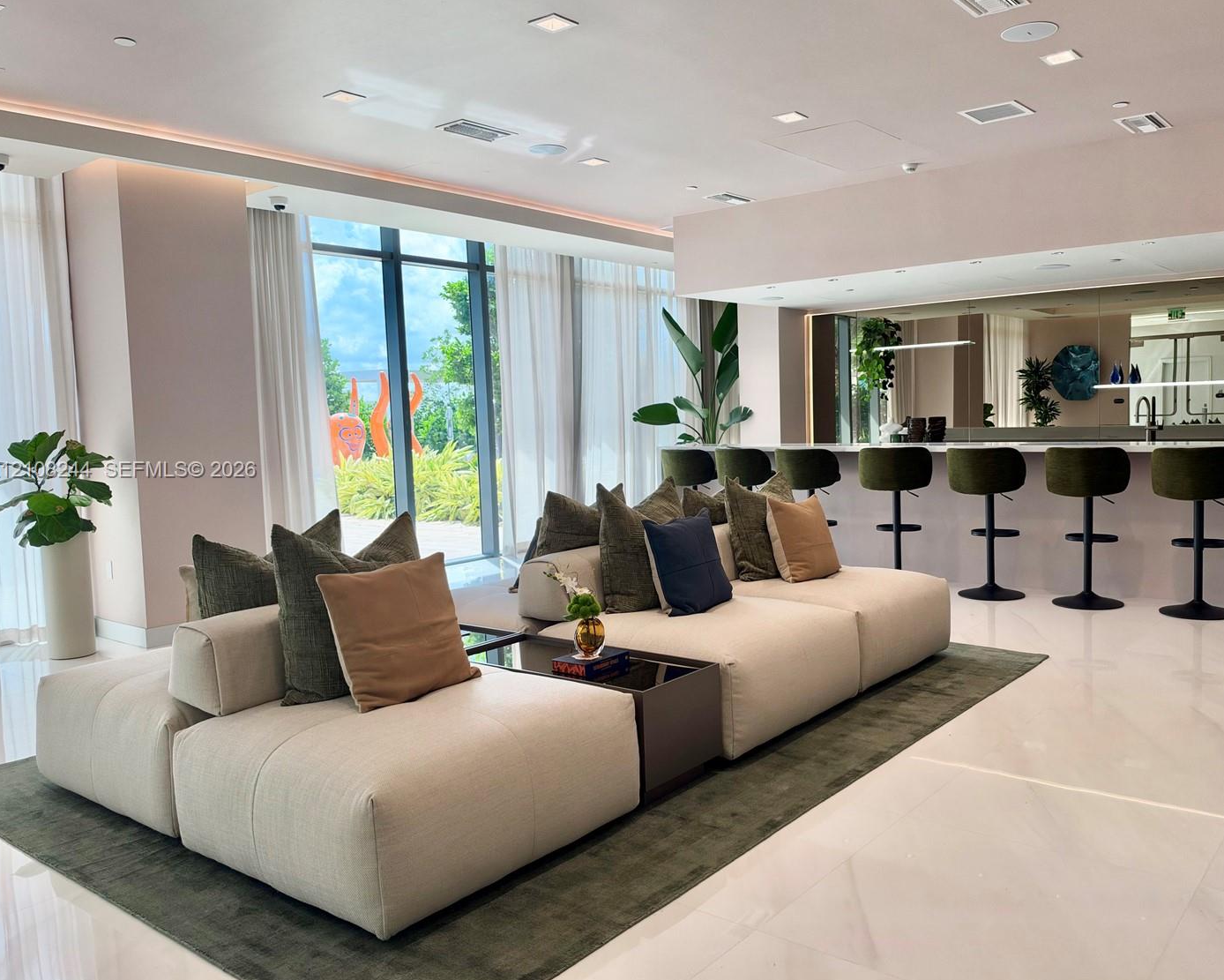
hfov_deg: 63.8
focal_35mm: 27
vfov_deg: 53.2
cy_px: 471
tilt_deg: -3.9
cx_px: 687
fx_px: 978
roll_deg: +1.7
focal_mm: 6.93
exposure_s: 1/1000
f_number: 1.48
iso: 100
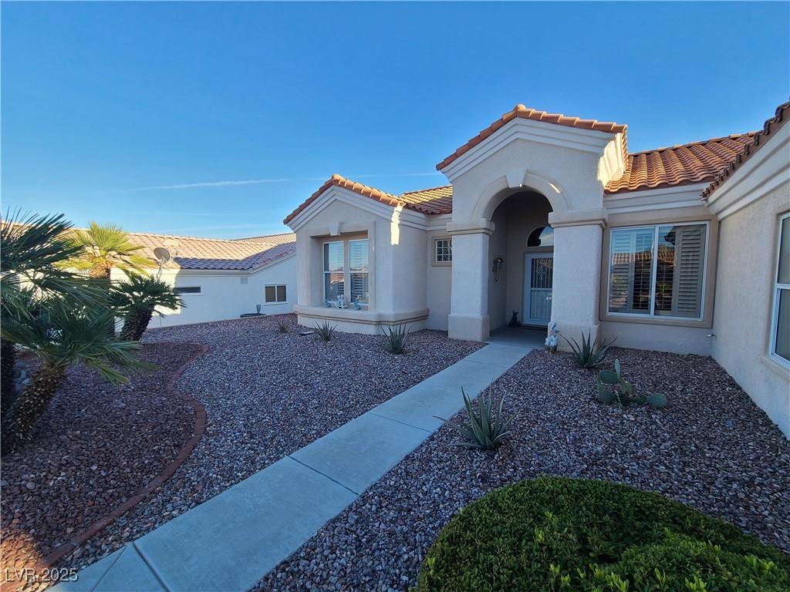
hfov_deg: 106.2
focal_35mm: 13
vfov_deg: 89.9
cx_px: 395
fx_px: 297
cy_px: 296
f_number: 2.2
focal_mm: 2.2
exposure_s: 1/580
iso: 50
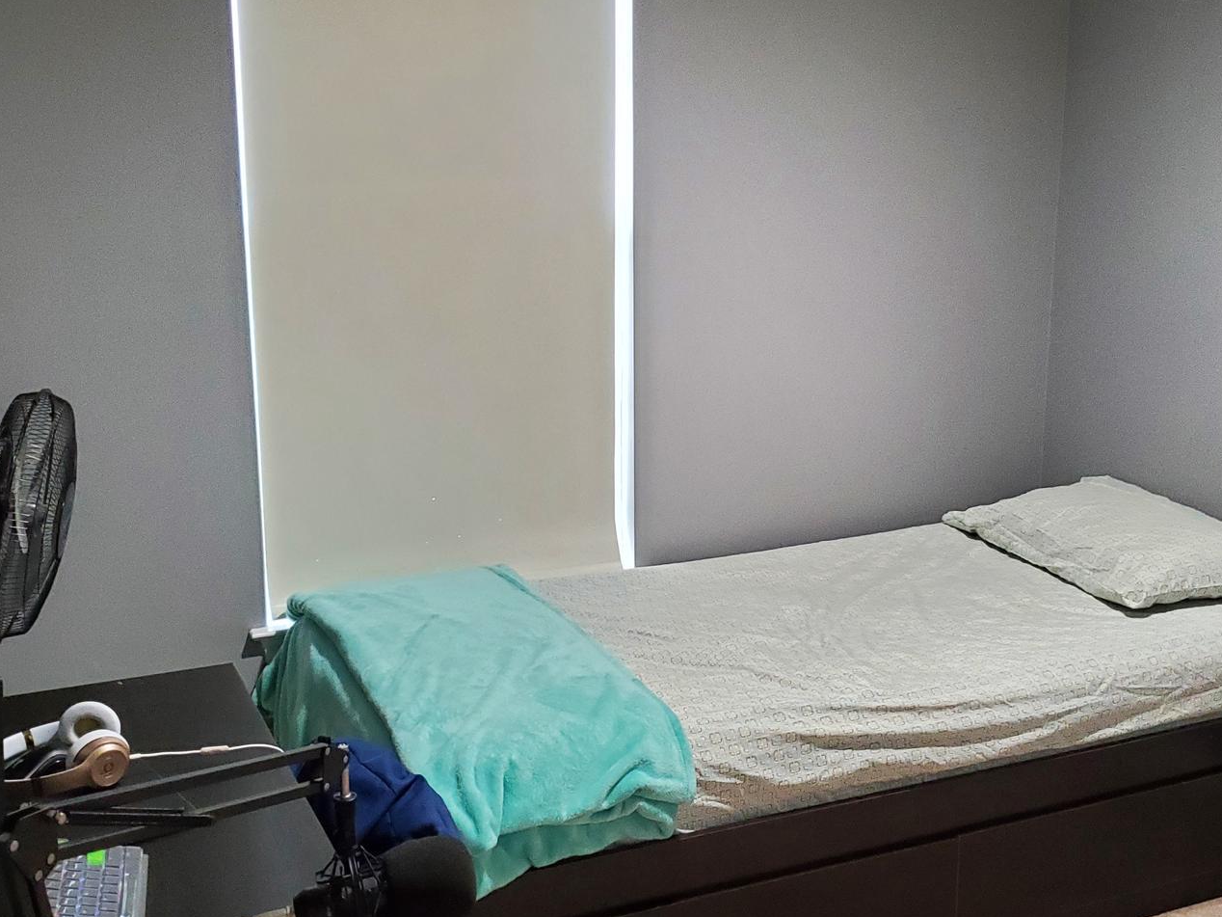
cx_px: 688
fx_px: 1483
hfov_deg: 44.7
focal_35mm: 42
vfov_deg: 34.3
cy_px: 427
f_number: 1.5
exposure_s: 1/39
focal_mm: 4.3
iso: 500
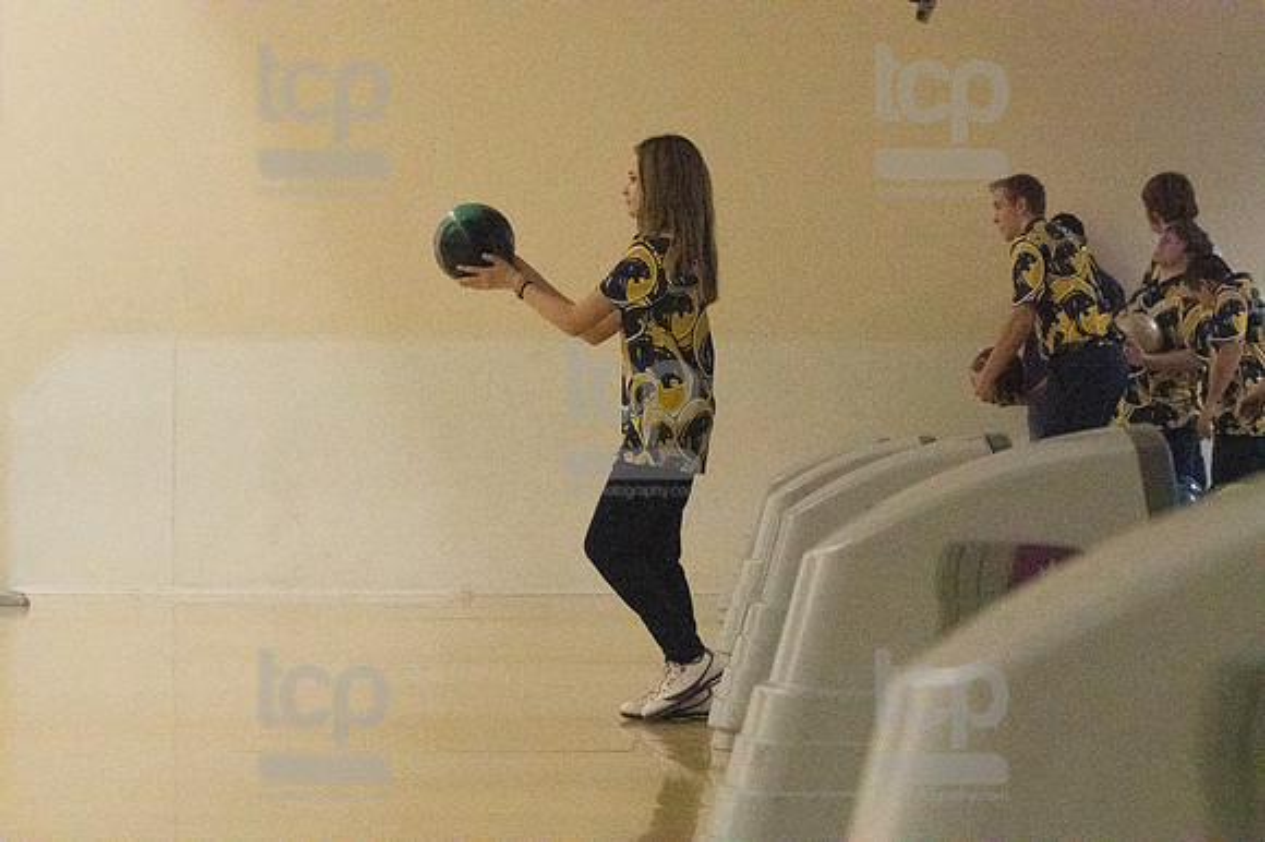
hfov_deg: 18.3
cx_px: 632
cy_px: 421
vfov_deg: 12.2
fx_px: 3933
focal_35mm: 112
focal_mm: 75
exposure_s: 1/1250
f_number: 4.5
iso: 10000
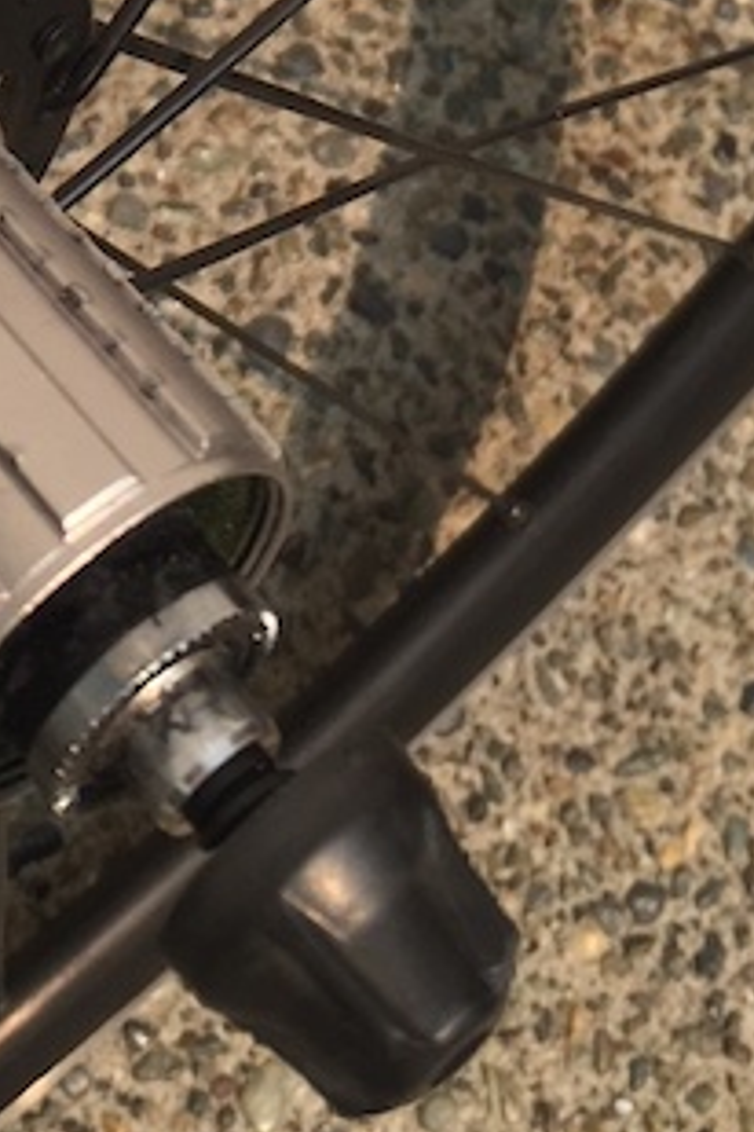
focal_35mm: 78
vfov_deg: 23.7
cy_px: -223
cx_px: -88
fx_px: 2450
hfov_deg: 16.9
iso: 32
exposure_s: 1/1721
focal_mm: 4.15
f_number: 2.2
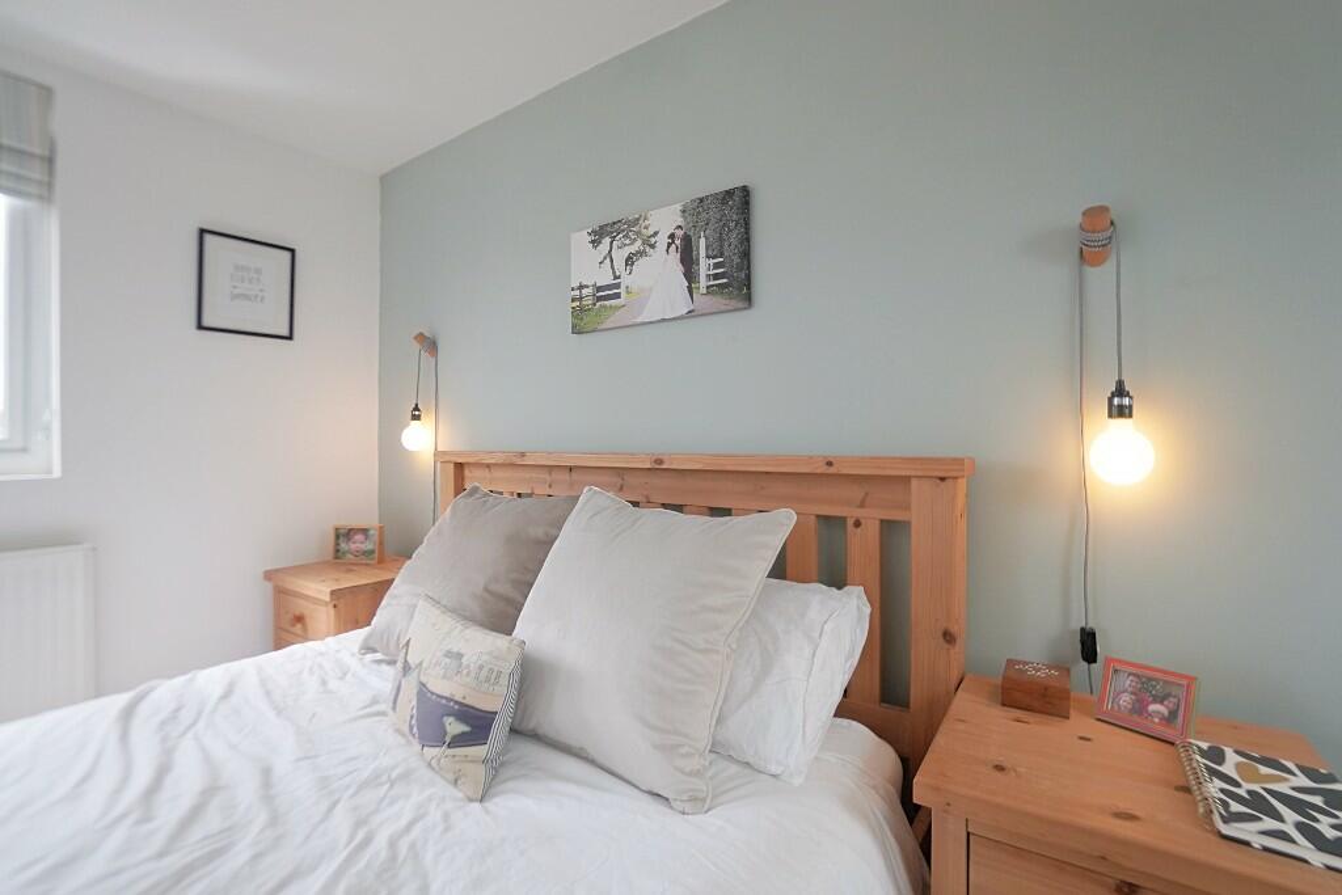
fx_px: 559
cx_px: 671
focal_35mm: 15
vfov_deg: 77.3
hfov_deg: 100.4
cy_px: 448
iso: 320
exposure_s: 1/160
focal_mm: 10
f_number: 4
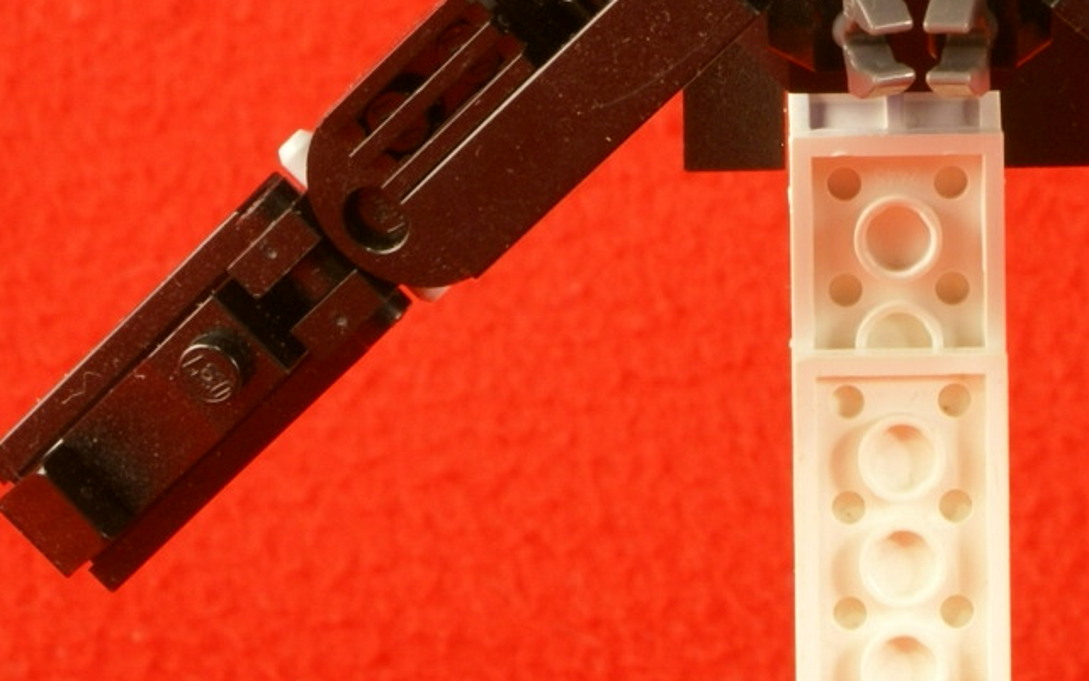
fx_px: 6798
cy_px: -228
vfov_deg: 5.7
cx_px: 945
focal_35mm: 229
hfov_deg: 9.1
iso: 100
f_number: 22
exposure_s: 15
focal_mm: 50
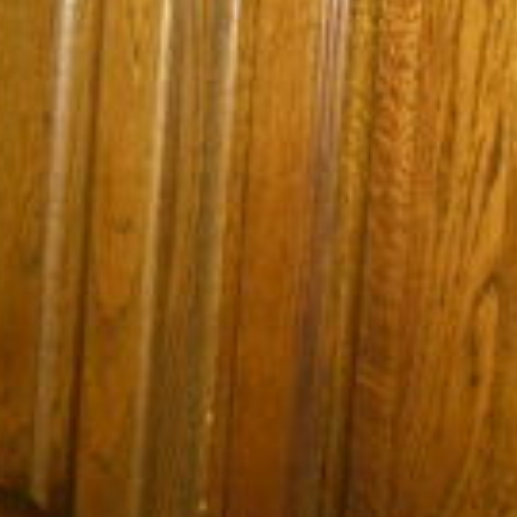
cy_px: -57
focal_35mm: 141
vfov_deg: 12.2
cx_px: 126
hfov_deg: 12.3
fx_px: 2383
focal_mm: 6.3
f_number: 3.5
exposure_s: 1/45
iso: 200
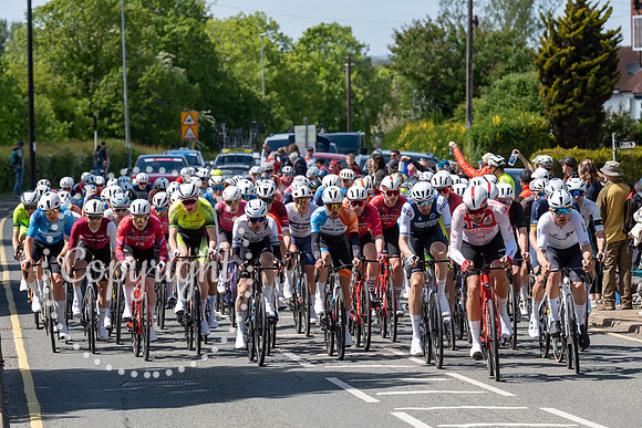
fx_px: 4071
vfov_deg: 6.0
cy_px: 263
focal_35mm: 228
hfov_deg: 9.0
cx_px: 295
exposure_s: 1/1000
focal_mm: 176
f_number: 5.6
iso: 250
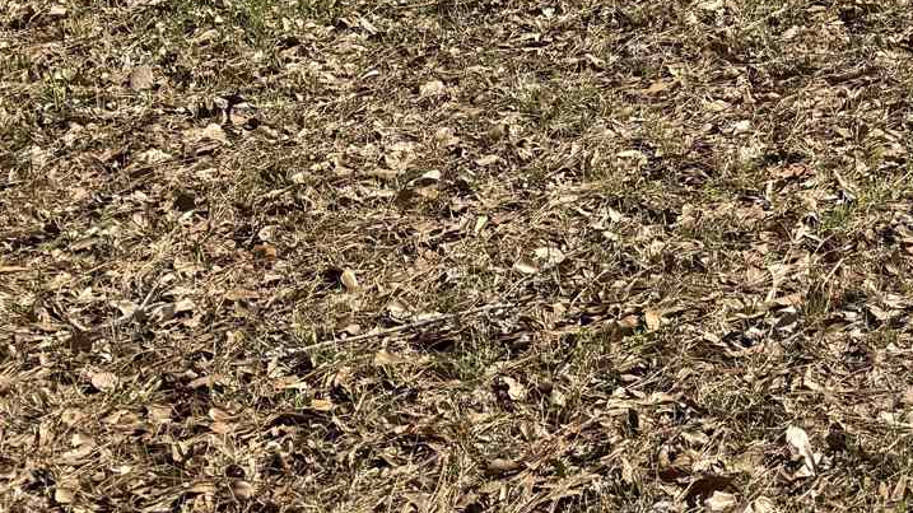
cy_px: -197
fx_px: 2033
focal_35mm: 84
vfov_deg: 13.7
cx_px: 988
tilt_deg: -14.3
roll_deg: +3.1
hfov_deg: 23.8
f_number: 1.78
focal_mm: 6.76
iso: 80
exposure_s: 1/3425
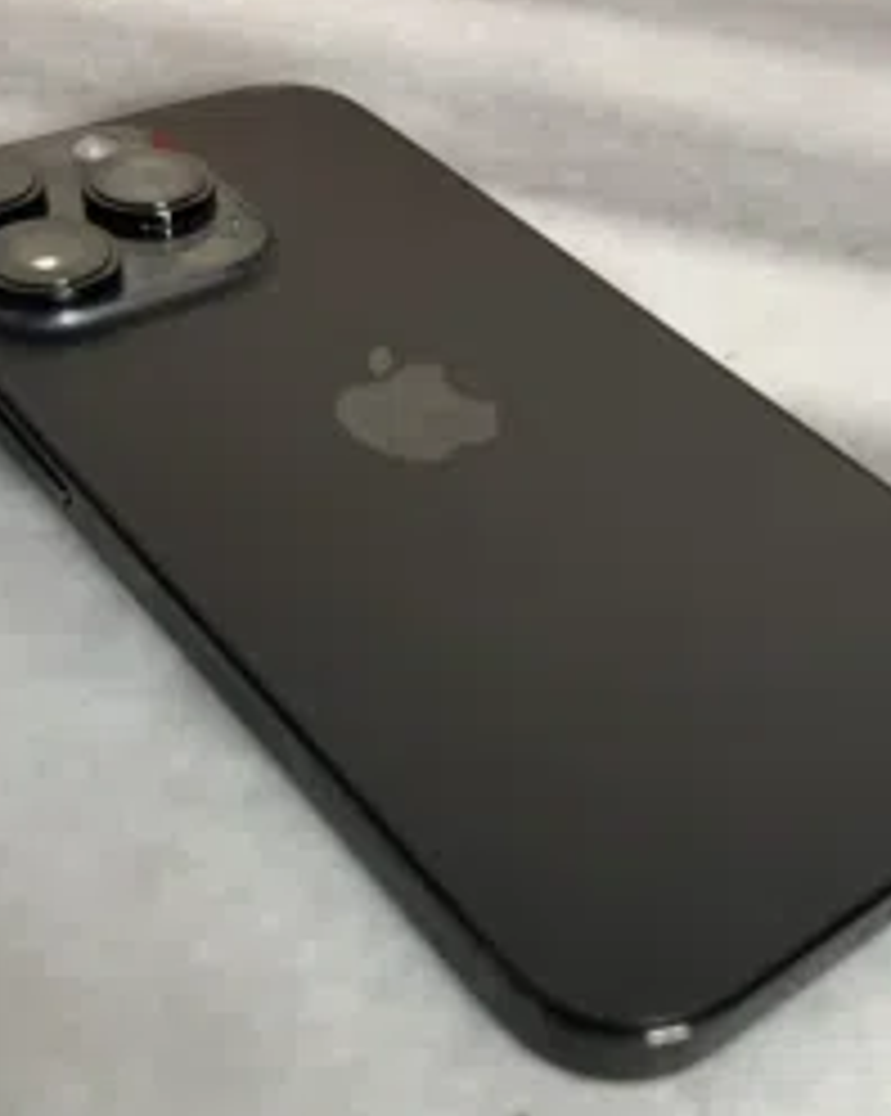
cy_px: 706
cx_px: 504
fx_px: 1353
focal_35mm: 41
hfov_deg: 36.4
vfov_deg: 44.4
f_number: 1.5
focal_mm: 5.7
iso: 500
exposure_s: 1/50
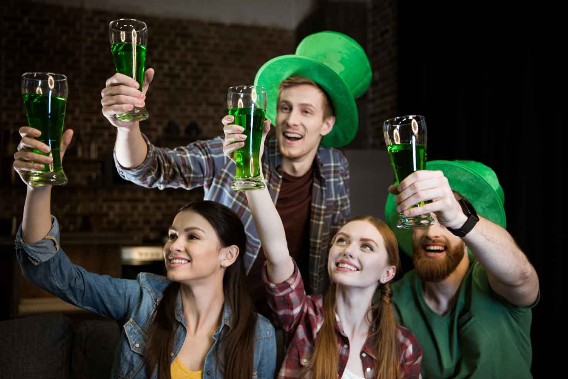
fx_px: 694
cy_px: 190
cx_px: 284
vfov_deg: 30.5
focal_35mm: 44
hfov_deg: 44.5
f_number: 2.8
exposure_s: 1/125
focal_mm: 44
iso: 250
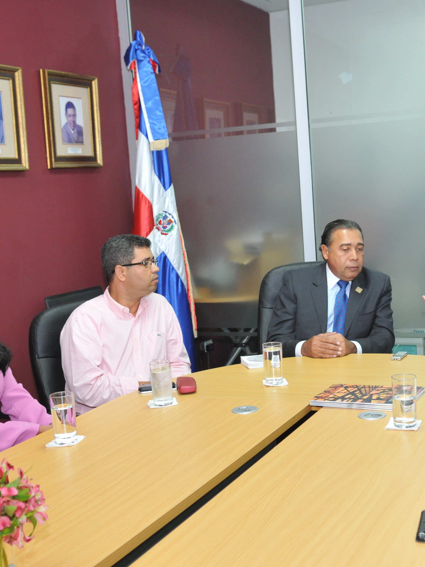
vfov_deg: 37.7
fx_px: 831
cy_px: 280
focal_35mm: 51
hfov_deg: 28.6
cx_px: 277
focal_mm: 23
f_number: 3.2
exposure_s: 1/80
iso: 640
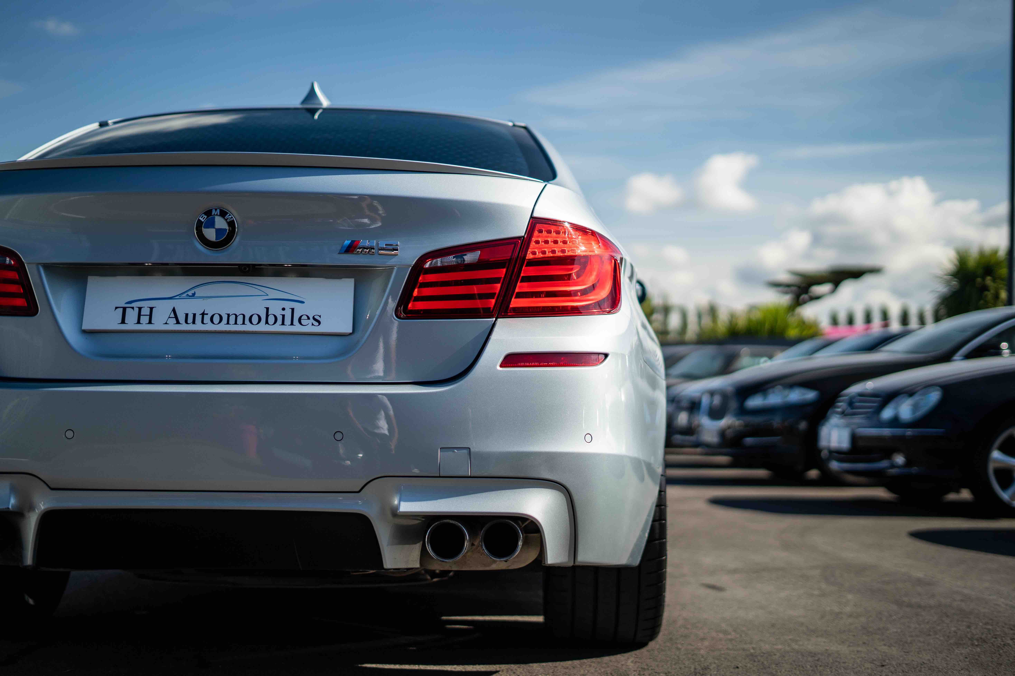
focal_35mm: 50
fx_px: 1410
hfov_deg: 39.6
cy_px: 338
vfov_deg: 27.0
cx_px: 508
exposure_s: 1/3200
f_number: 1.8
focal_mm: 50
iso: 100
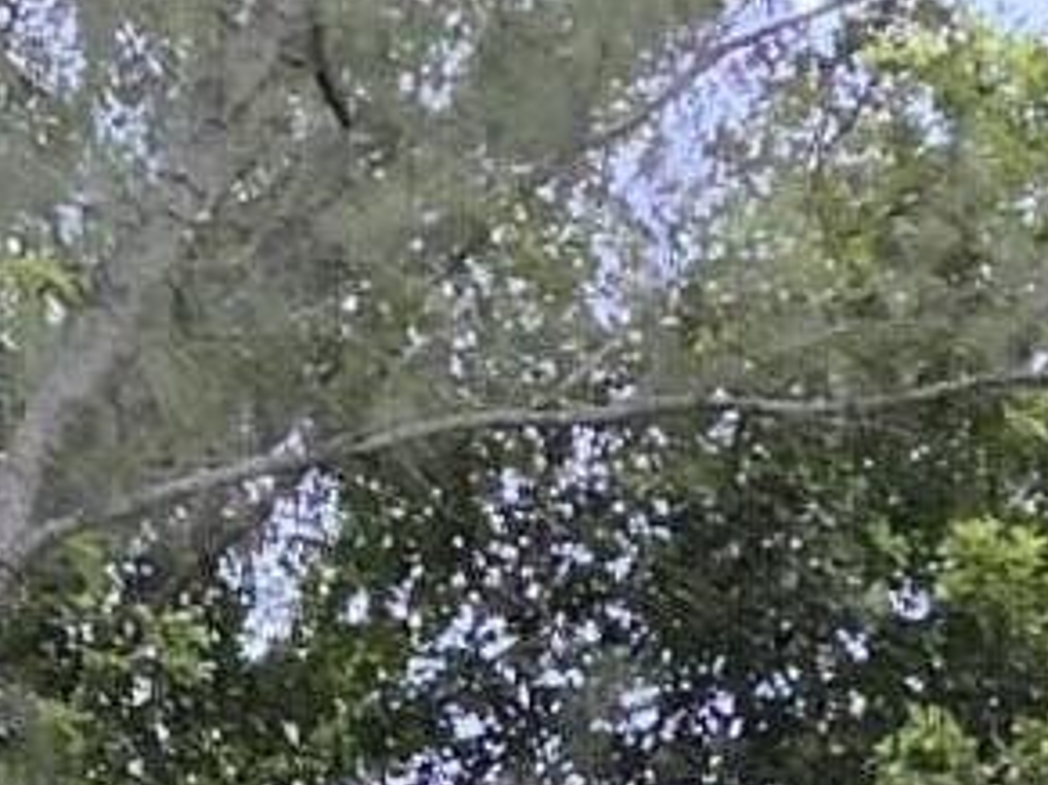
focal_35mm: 213
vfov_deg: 6.2
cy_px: 2614
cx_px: 83
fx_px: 6446
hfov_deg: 9.3
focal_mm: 3.3
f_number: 2.4
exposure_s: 1/120
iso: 25
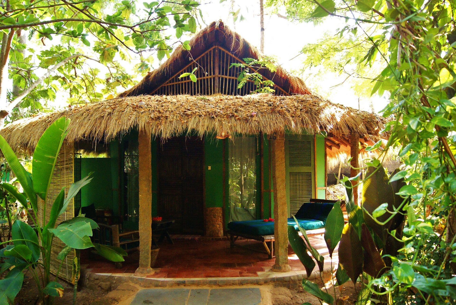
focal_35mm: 27
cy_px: 152
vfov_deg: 48.1
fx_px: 342
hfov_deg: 67.3
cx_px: 228
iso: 1600
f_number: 4
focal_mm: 18
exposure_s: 1/125
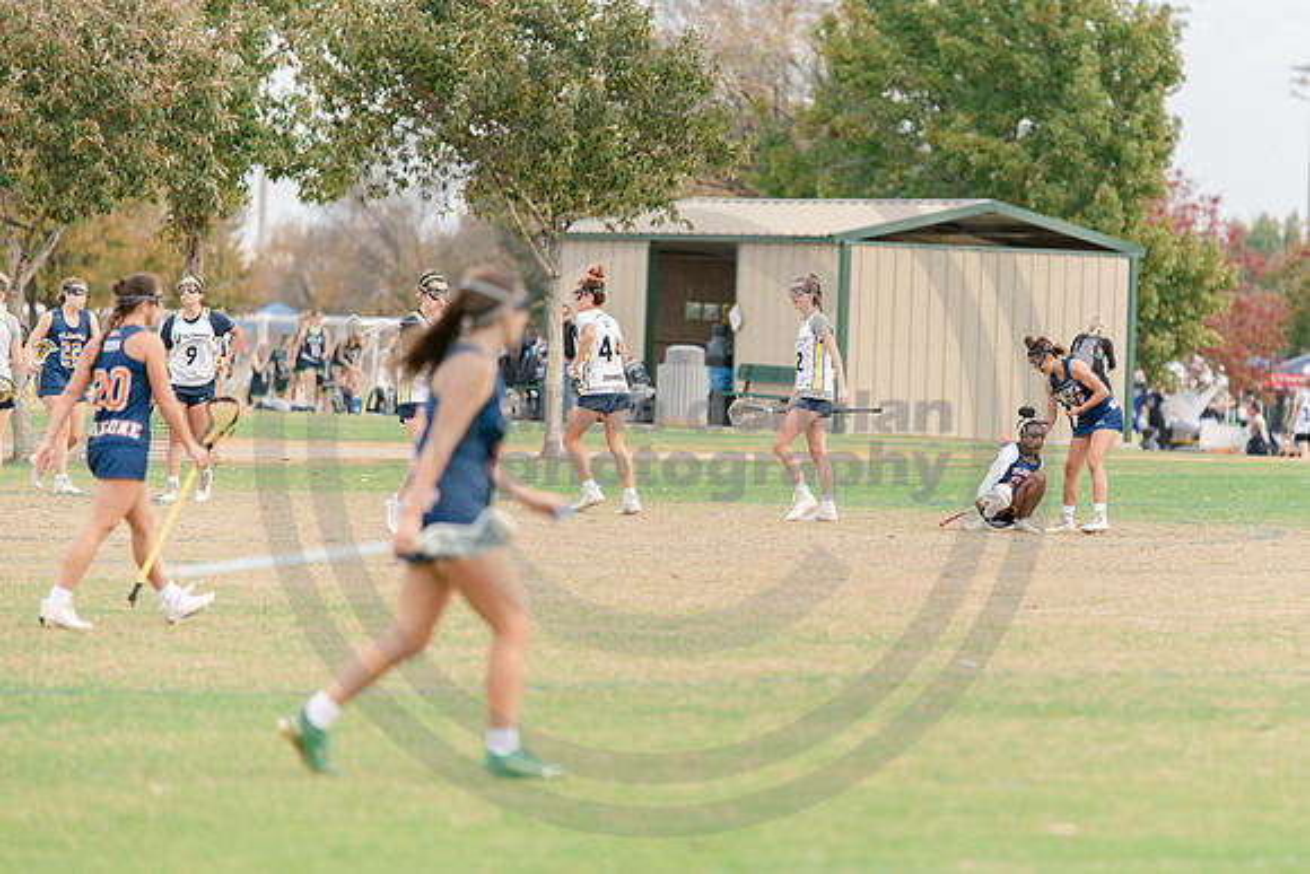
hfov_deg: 8.3
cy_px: 437
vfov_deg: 5.5
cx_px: 796
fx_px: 9024
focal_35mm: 248
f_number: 2.8
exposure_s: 1/1250
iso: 250
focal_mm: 200
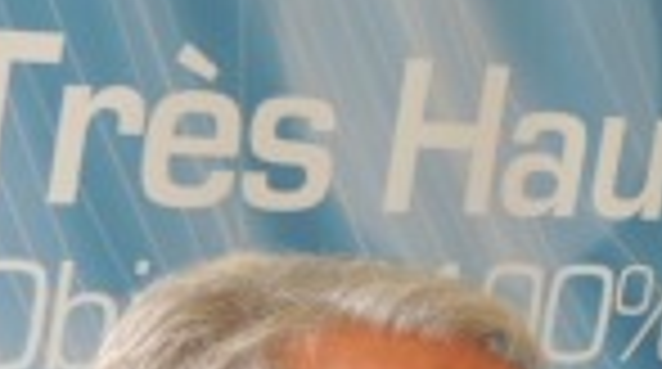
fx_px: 2750
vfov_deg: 7.1
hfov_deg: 12.5
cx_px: 1216
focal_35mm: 157
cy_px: 963
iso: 250
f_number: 3.2
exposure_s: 1/50
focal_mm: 5.8
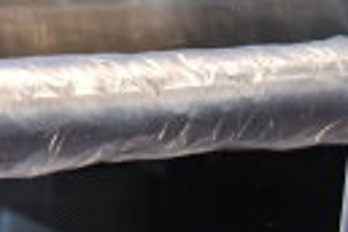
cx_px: -372
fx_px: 1237
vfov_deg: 10.2
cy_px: -152
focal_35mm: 128
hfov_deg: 13.5
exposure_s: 1/30
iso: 560
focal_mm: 18
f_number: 3.5
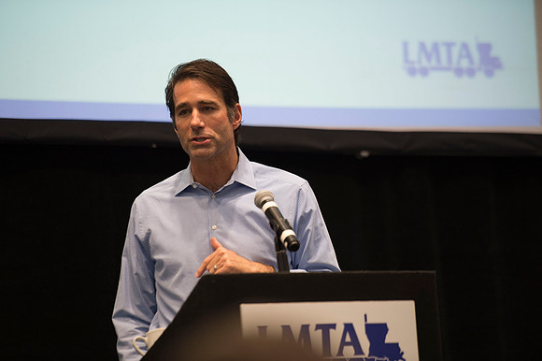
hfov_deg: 10.3
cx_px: 271
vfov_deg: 6.9
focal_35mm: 200
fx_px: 3009
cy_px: 180
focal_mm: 200
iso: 1250
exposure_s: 1/160
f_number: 2.8
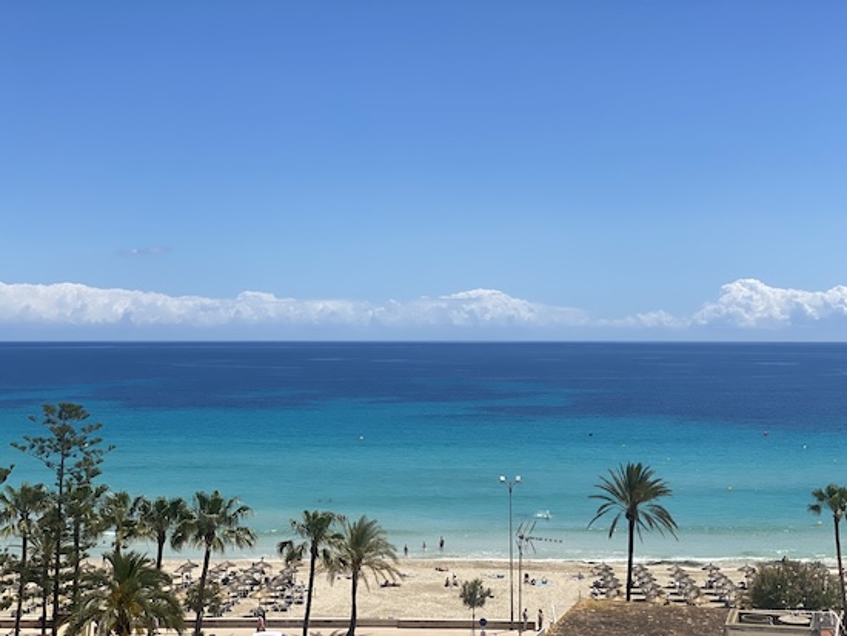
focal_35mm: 52
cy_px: 318
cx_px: 424
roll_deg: -0.6
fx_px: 1273
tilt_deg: +2.2
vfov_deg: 28.1
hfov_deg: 36.8
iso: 20
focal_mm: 6
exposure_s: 1/2519
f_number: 2
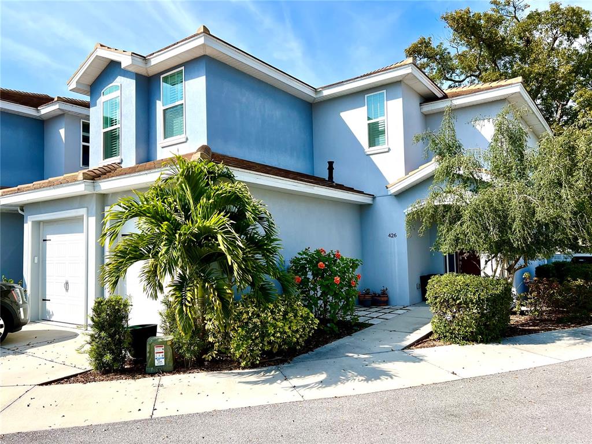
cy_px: 222
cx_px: 296
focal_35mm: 26
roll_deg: +1.6
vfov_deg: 53.1
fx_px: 445
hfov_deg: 67.3
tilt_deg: +3.2
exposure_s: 1/4274
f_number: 1.5
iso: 50
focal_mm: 5.7
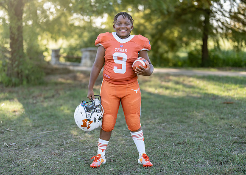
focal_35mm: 58
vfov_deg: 24.4
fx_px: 405
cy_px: 91
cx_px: 124
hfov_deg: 33.8
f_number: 1.2
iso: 100
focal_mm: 50
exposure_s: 1/1000
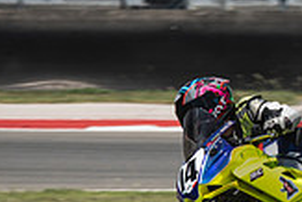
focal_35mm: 1065
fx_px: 8942
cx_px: 367
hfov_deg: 1.9
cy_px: 268
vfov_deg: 1.3
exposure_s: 1/400
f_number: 7.1
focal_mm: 200
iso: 160
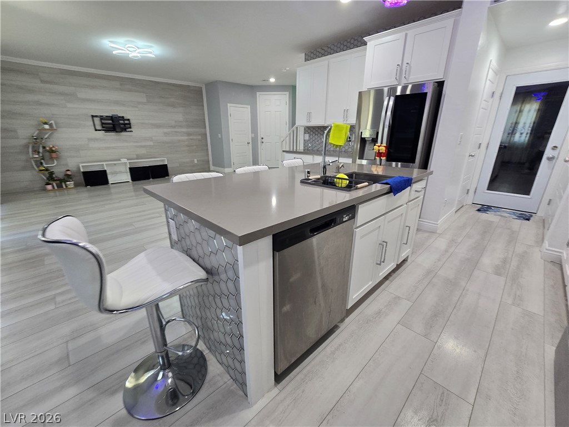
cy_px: 214
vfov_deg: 89.9
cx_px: 284
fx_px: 214
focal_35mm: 13
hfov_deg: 106.2
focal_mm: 2.2
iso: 160
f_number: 2.2
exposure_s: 1/60
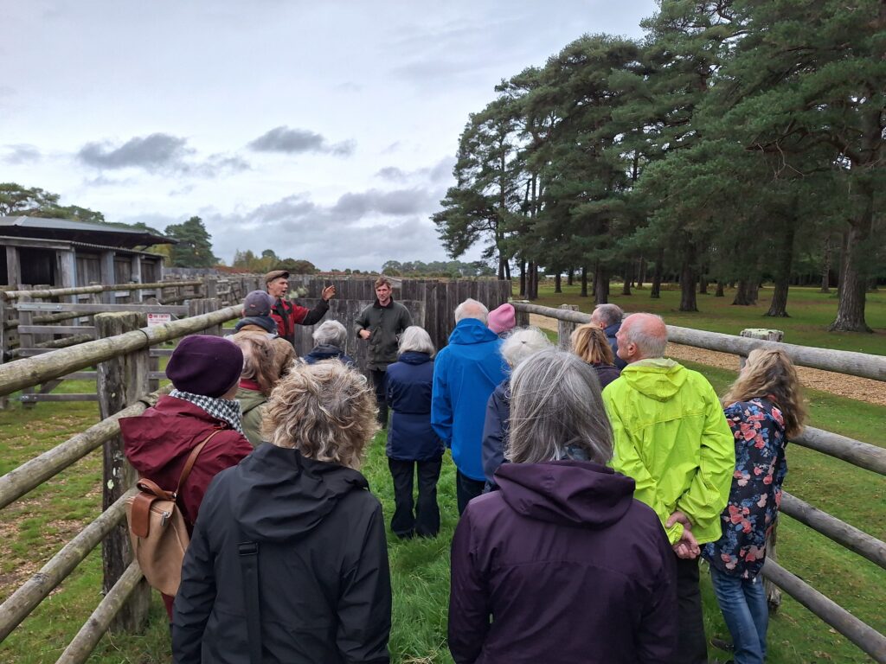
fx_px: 589
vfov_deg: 58.9
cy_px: 332
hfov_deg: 73.9
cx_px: 443
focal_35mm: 23
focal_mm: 5.54
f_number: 1.8
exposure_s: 1/535
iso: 40
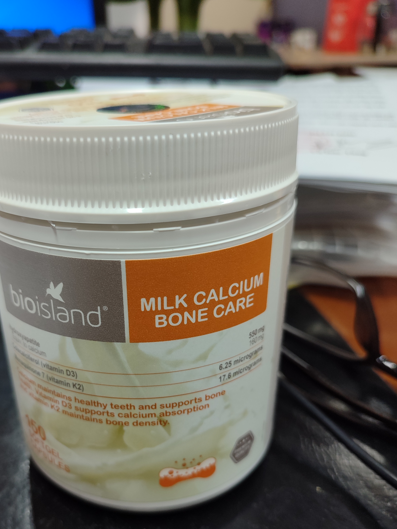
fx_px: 489
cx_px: 144
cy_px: 322
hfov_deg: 43.7
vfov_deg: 56.3
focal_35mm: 32
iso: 453
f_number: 1.89
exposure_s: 1/50
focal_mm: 5.95
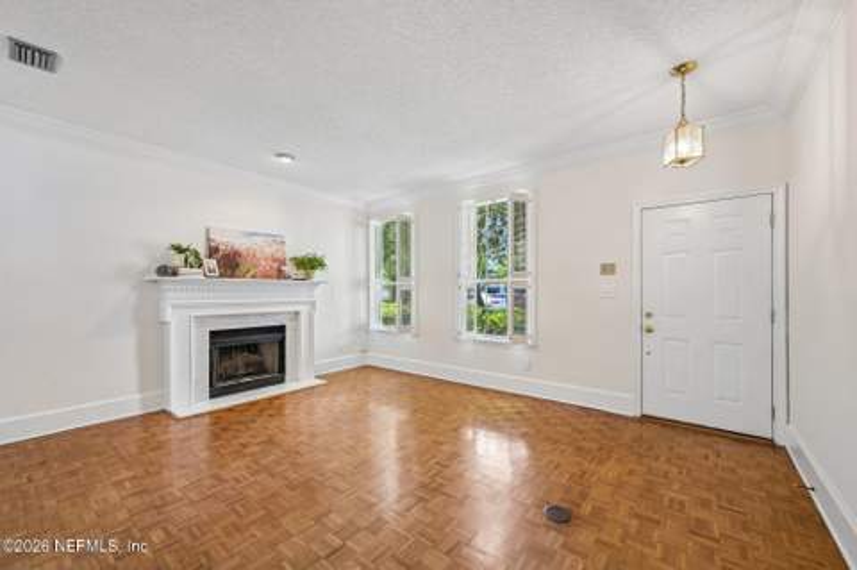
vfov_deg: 81.1
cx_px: 428
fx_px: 333
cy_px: 285
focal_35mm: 14
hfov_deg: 104.3
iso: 400
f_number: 8
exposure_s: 1/10
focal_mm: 14
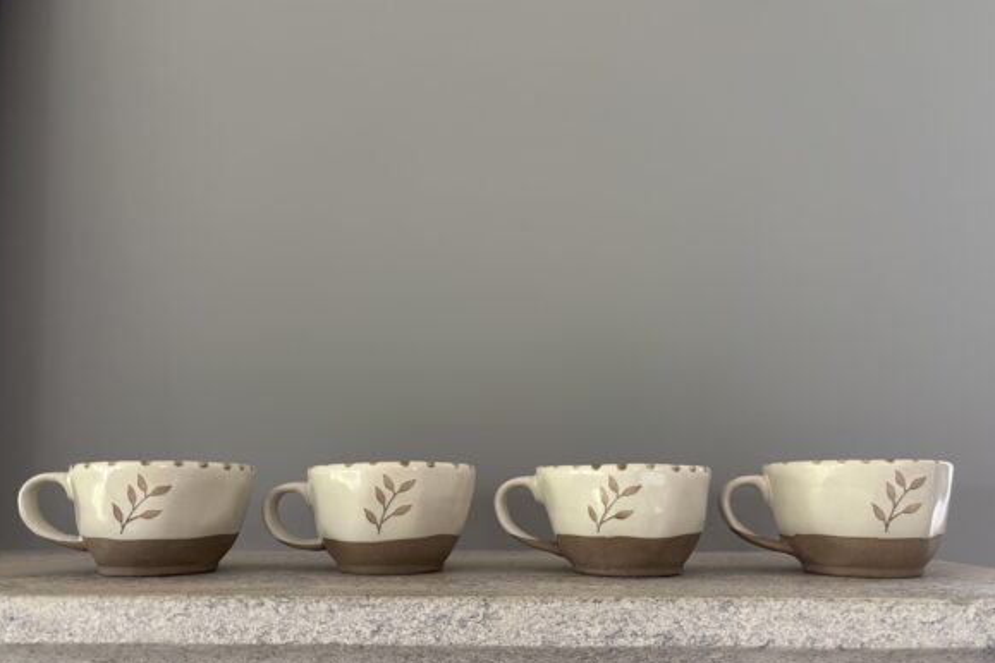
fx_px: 774
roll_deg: -0.4
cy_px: 357
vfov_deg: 46.4
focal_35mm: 28
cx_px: 500
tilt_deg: +10.7
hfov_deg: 65.5
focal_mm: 5.96
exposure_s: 1/60
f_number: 1.6
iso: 200
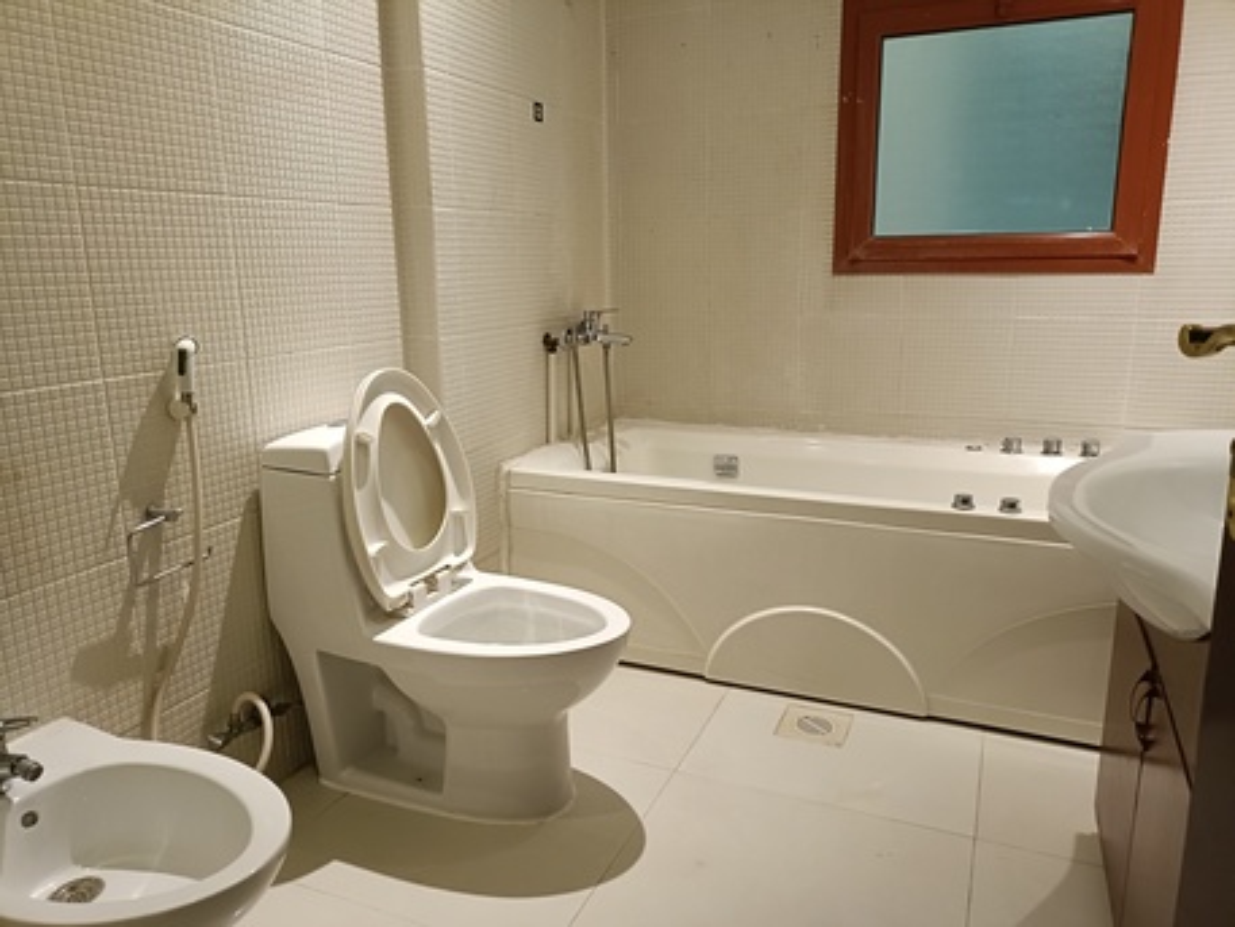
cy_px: 464
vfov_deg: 54.9
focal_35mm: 25
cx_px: 618
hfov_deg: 69.4
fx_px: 892
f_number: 1.7
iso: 2444
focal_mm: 4.7
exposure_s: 1/99.9
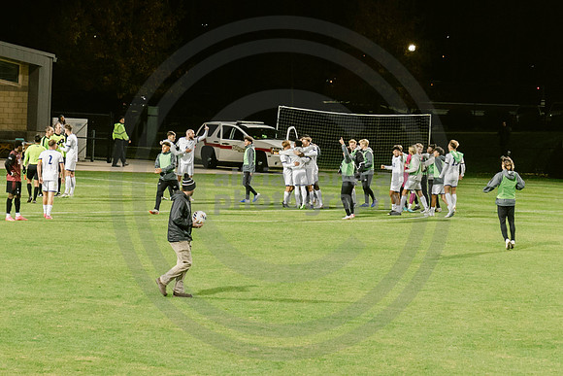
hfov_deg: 12.1
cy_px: 179
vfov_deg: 8.1
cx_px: 376
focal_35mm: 170
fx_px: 2658
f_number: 4
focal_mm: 70
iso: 2000
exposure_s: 1/160
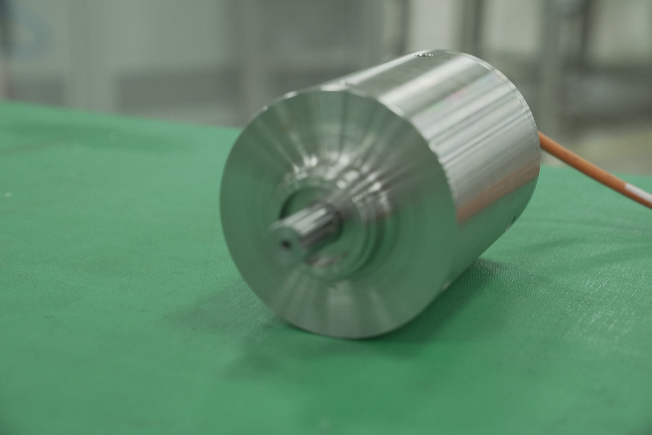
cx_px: 326
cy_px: 218
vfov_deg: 19.5
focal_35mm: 70
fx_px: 1268
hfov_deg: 28.8
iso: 640
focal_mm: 70
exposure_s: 1/40
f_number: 5
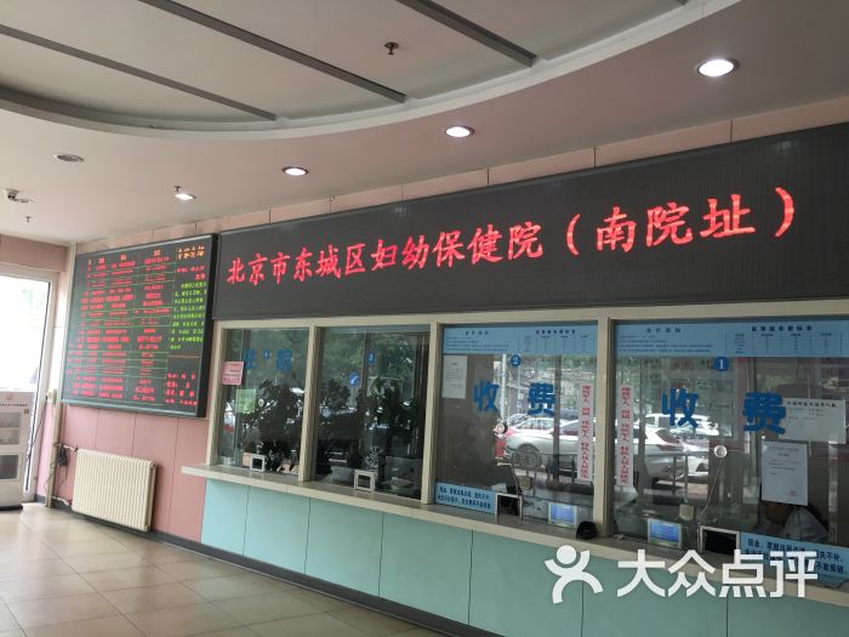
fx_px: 711
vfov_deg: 48.2
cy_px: 318
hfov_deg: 61.7
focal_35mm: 29
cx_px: 424
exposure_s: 1/33
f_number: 2.2
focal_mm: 4.15
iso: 25
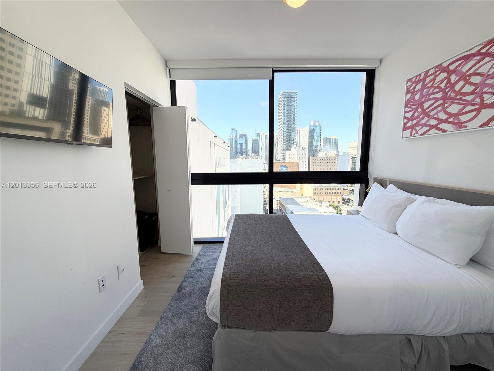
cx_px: 247
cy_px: 186
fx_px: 200
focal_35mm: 14
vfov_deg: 85.7
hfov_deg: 102.1
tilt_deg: -7.8
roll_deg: +0.7
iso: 40
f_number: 2.2
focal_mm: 2.22
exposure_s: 1/120
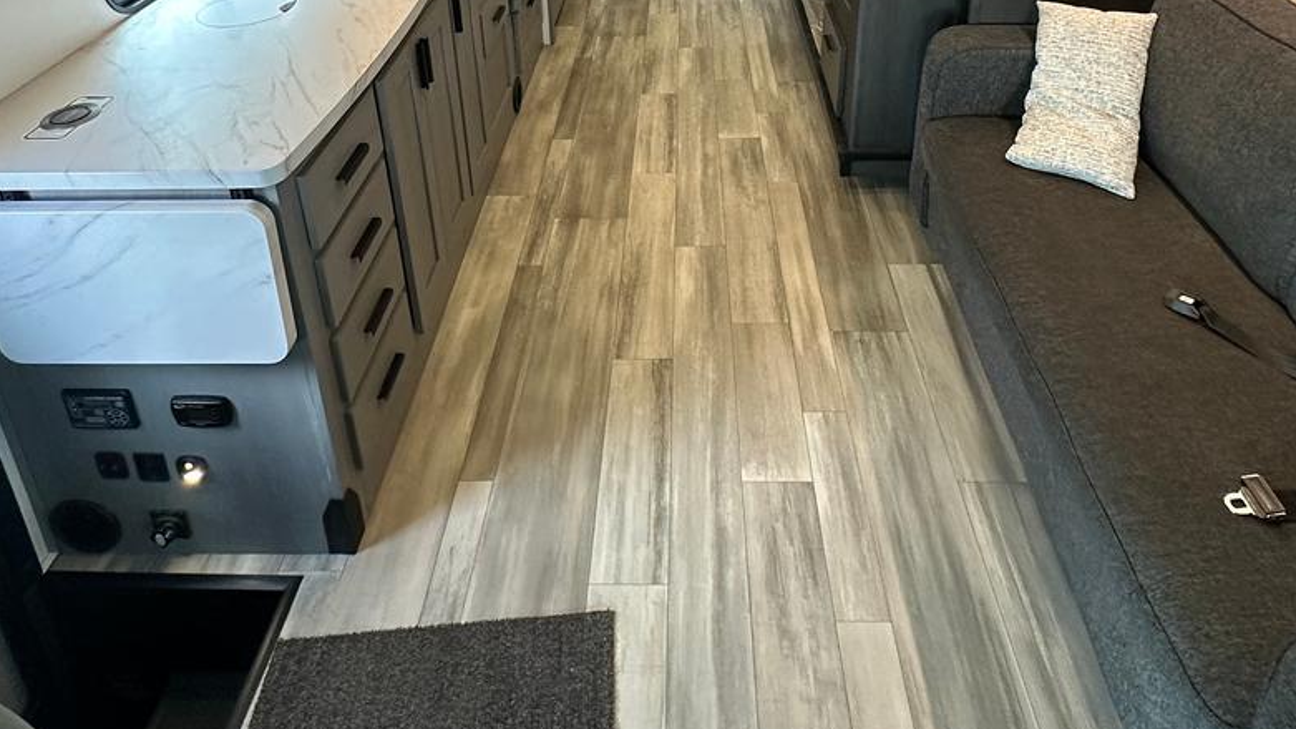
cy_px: -43
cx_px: 660
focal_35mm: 25
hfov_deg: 74.1
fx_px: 859
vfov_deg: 39.1
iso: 320
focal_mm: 2.22
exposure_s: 1/99
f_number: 2.2
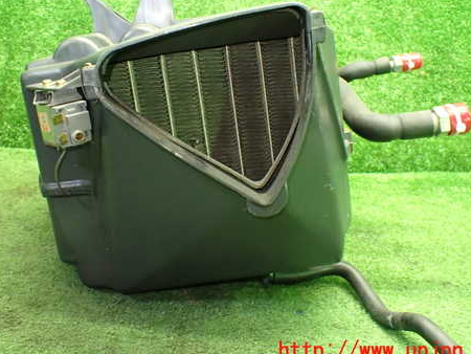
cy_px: 129
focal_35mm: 40
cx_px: 201
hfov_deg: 46.6
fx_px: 545
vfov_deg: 35.8
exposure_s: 1/30
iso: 800
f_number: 2.3
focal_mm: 5.4
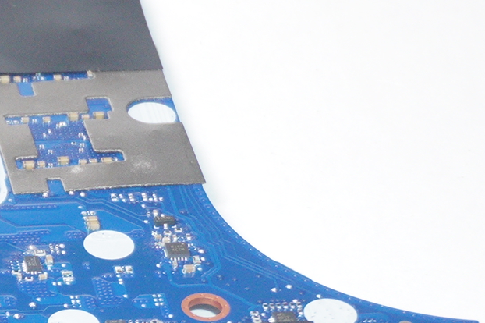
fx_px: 3124
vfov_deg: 5.9
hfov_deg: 8.3
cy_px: 490
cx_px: -623
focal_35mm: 232
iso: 640
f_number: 5
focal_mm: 32
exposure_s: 1/125
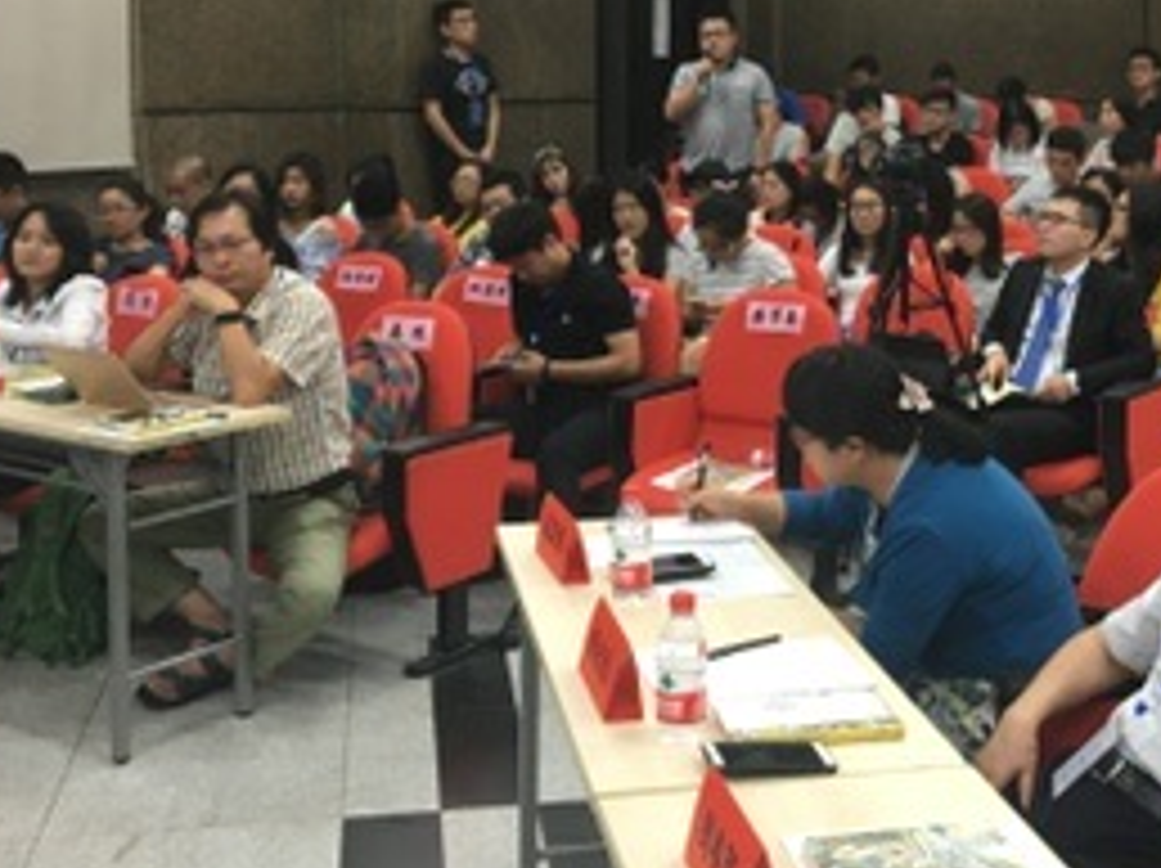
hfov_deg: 35.4
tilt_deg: -5.3
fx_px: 1809
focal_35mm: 54
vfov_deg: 26.6
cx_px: 724
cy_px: 207
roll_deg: -1.1
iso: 125
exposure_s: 1/33
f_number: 2.2
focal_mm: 4.15
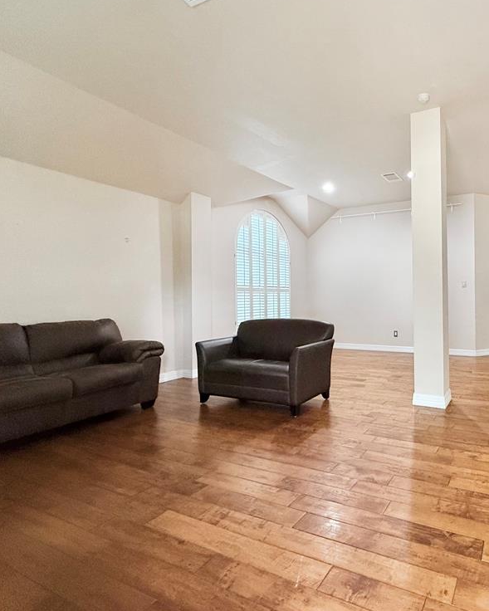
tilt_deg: +1.2
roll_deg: +0.7
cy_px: 294
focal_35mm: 19
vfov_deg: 83.2
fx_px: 344
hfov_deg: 65.2
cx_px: 384
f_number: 2.2
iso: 500
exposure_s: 1/60
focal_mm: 2.22
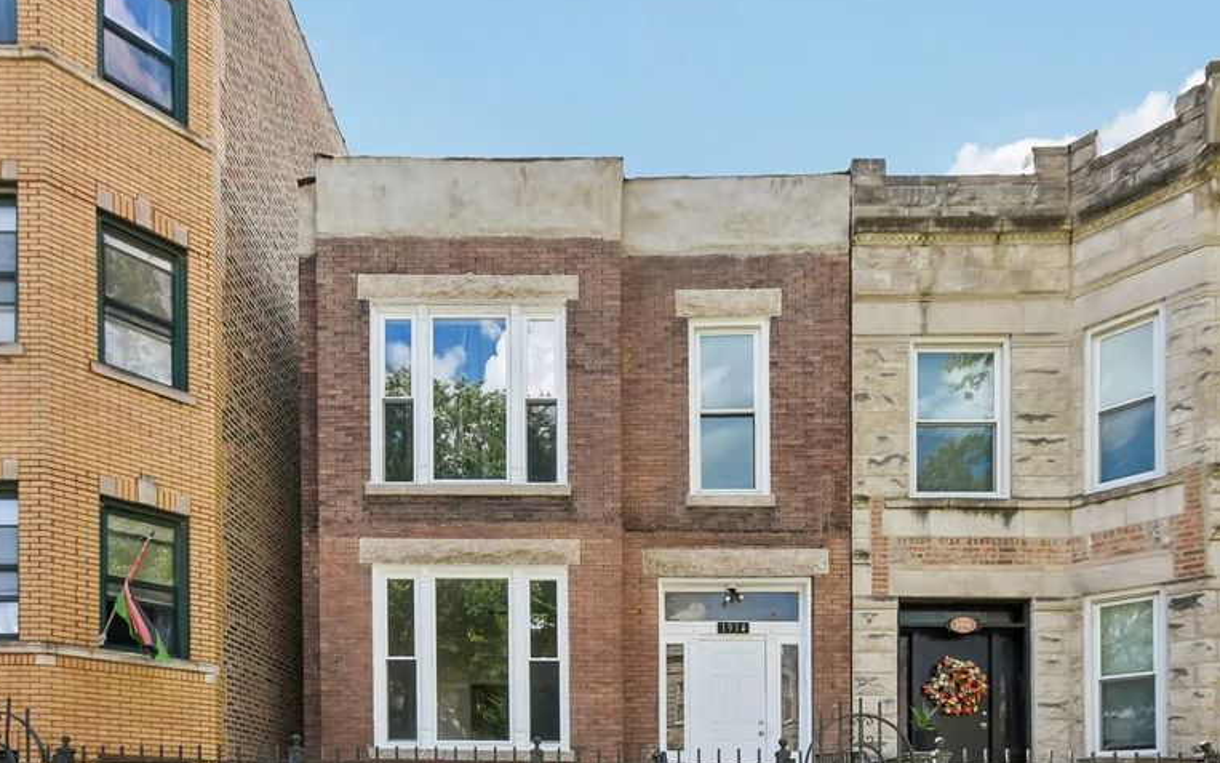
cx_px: 616
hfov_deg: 69.0
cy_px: 484
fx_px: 887
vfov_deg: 46.1
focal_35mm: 27
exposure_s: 1/320
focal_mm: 13
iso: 400
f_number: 8
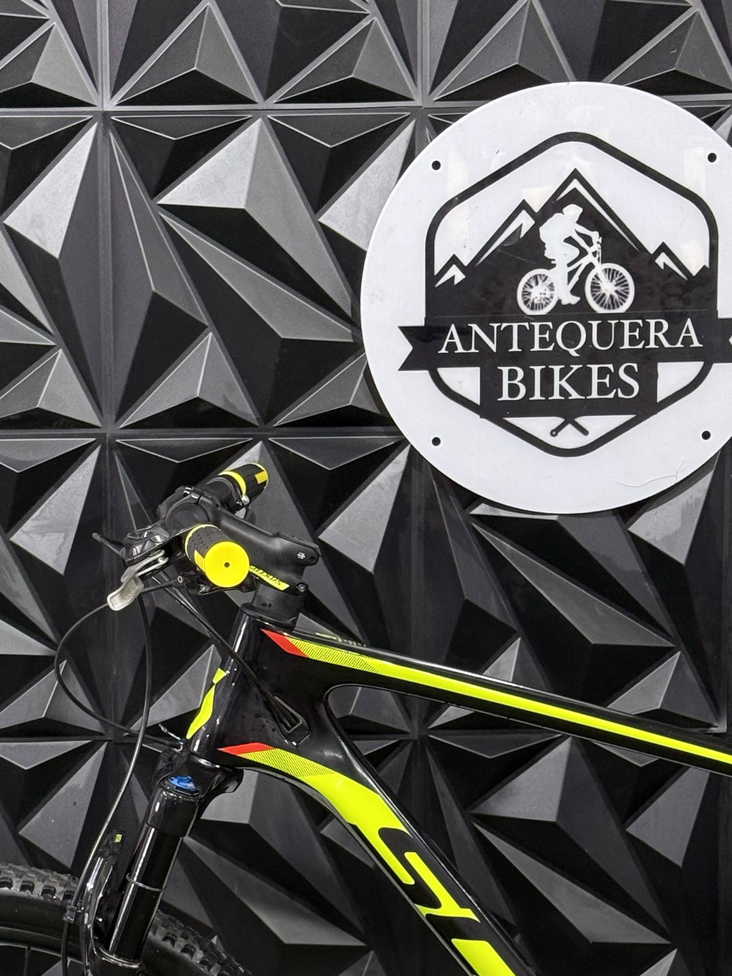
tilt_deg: -9.3
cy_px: 744
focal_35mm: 94
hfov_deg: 15.7
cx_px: 210
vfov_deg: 20.7
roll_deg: +0.1
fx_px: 2651
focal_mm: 6.76
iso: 160
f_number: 1.78
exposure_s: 1/60
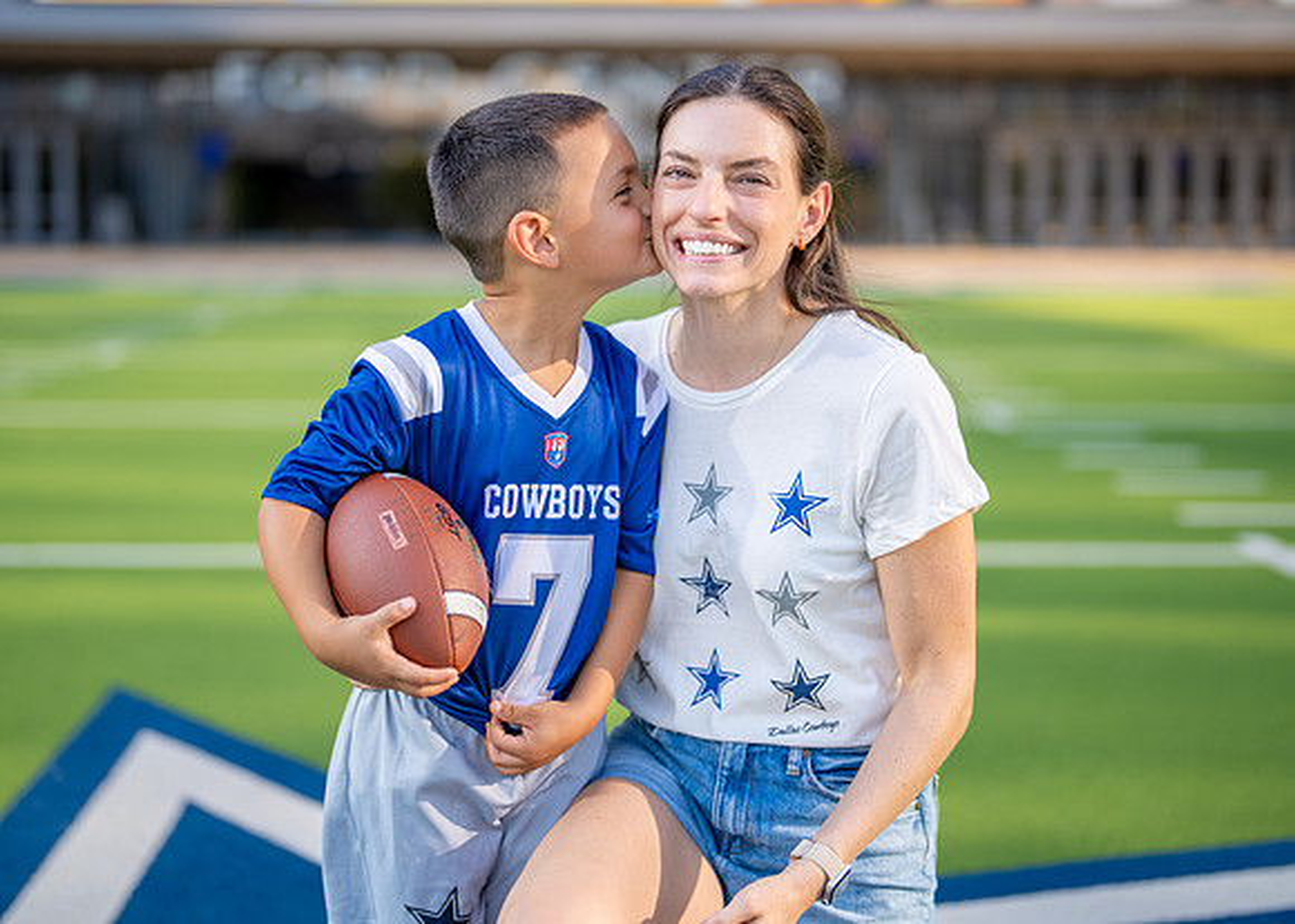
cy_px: 426
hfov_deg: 33.1
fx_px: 2176
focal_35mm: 59
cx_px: 600
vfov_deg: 24.0
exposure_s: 1/4000
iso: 125
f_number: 1.2
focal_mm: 50
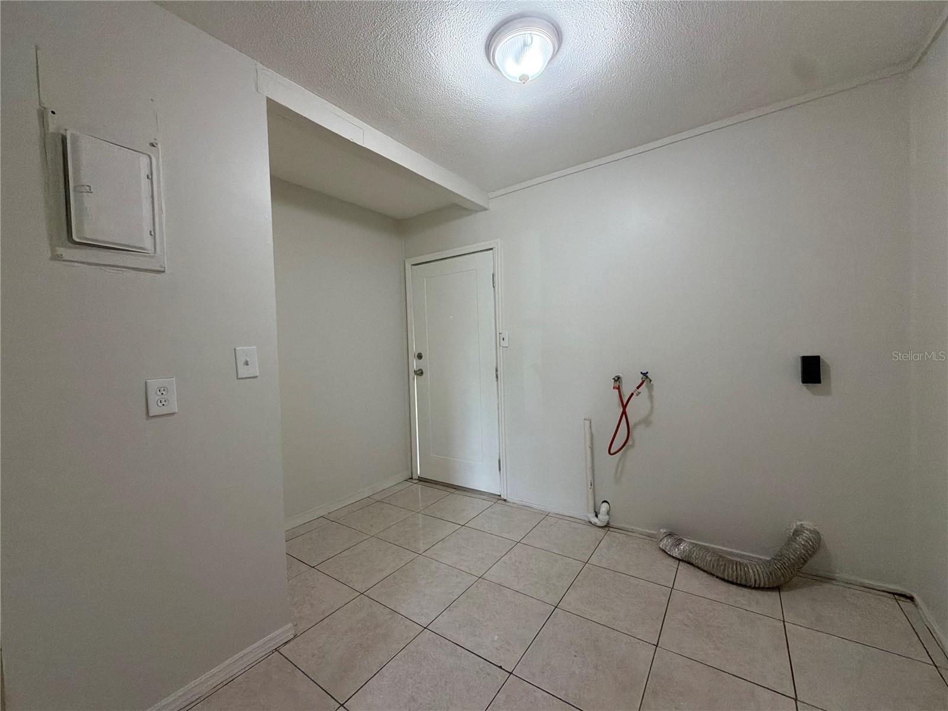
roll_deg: +1.6
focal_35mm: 14
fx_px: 383
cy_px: 356
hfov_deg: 102.1
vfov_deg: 85.7
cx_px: 474
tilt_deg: -1.1
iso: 160
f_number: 2.2
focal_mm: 2.22
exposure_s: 1/60
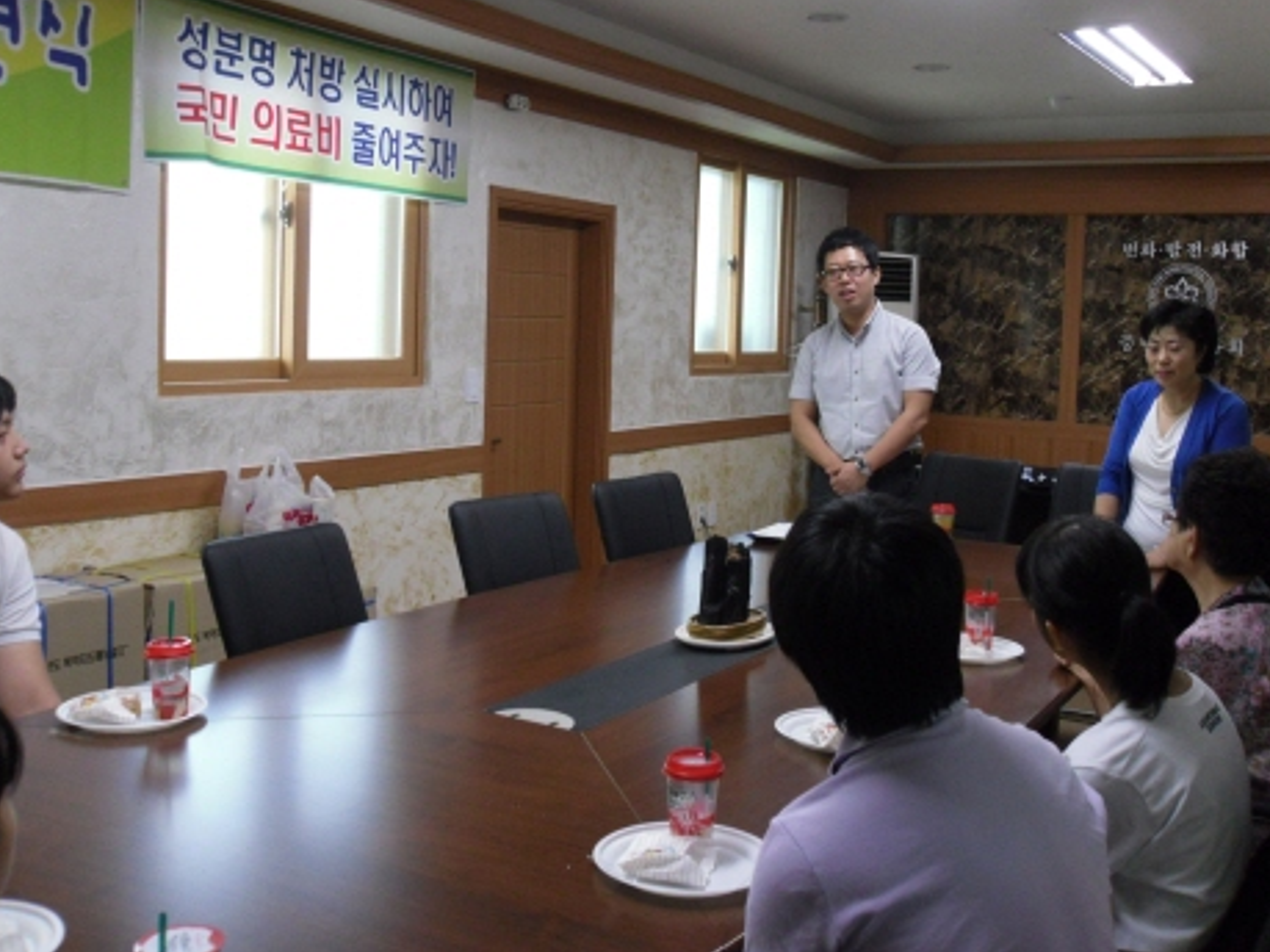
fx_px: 1797
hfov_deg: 38.9
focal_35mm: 49
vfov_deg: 29.6
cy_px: 436
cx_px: 672
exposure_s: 1/45
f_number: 3.5
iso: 400
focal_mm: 6.3
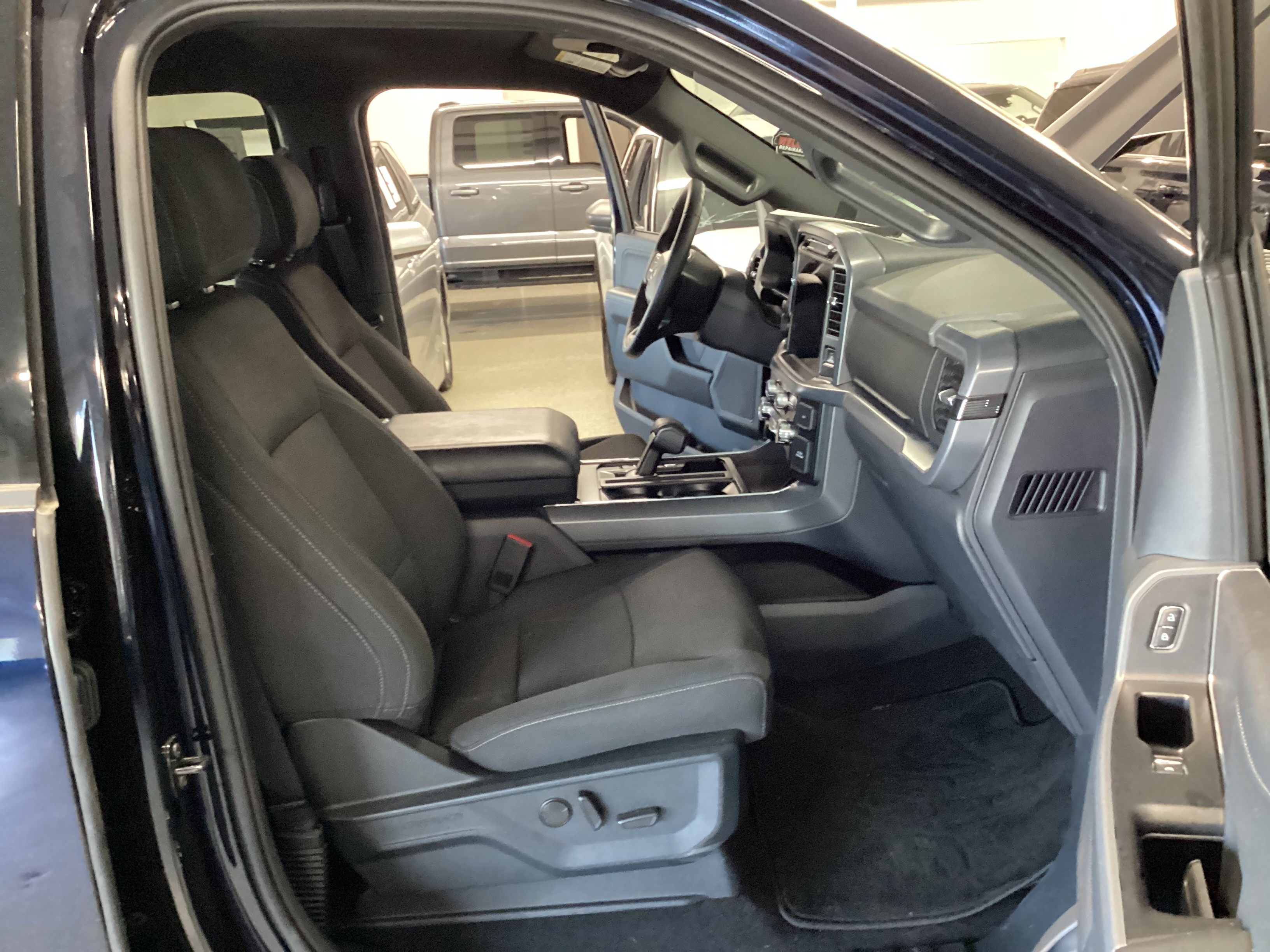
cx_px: 635
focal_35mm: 31
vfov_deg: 45.4
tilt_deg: -17.7
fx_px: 1137
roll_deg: +4.0
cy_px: 476
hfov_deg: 58.4
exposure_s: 1/25
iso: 640
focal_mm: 3.3
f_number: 2.4
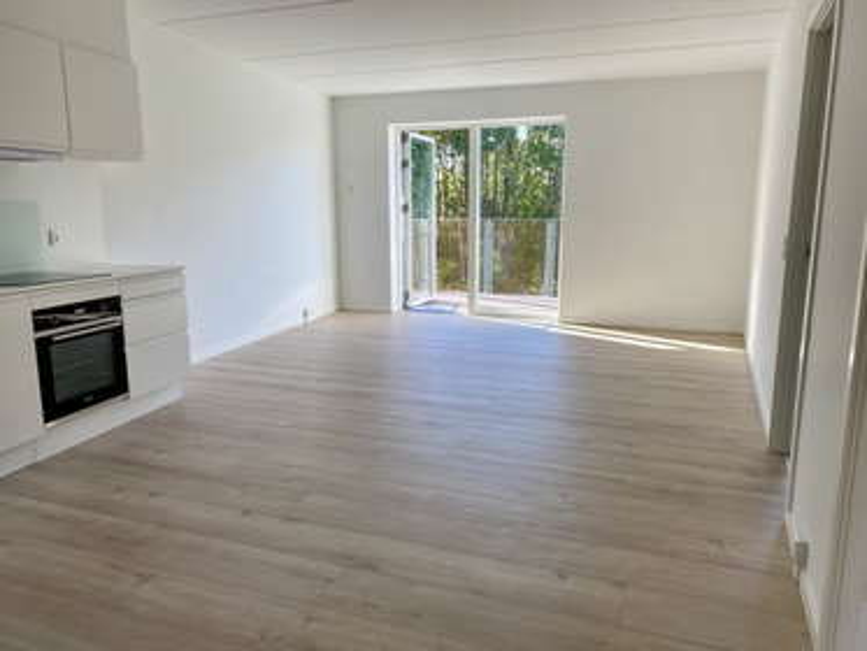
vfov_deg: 53.1
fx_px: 651
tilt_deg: -12.0
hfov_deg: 67.3
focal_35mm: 26
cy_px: 326
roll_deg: -0.3
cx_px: 434
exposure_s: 1/122
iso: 32
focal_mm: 4.25
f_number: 1.8
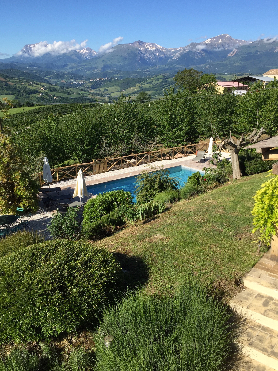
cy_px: 167
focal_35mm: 33
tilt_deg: -13.4
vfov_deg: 55.3
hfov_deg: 42.9
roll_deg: -0.3
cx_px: 137
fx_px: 353
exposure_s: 1/1522
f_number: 2.2
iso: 32
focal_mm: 4.15
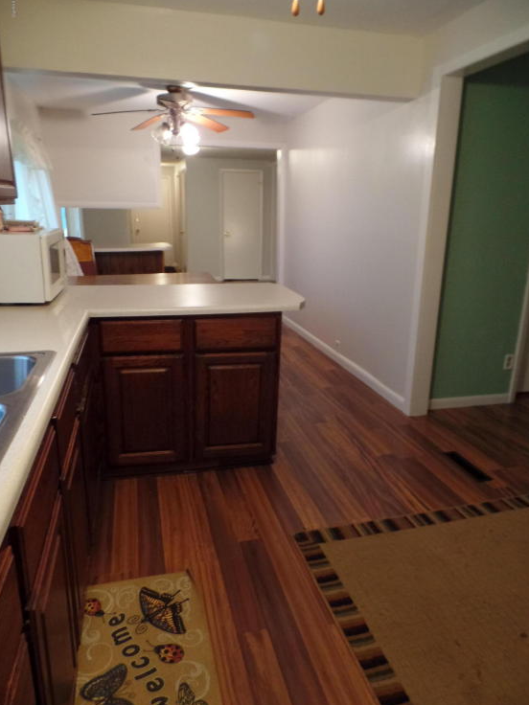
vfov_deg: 71.6
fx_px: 489
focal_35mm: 24
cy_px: 358
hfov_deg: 56.8
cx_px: 272
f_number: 2.8
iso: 400
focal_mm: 4.1
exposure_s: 1/20
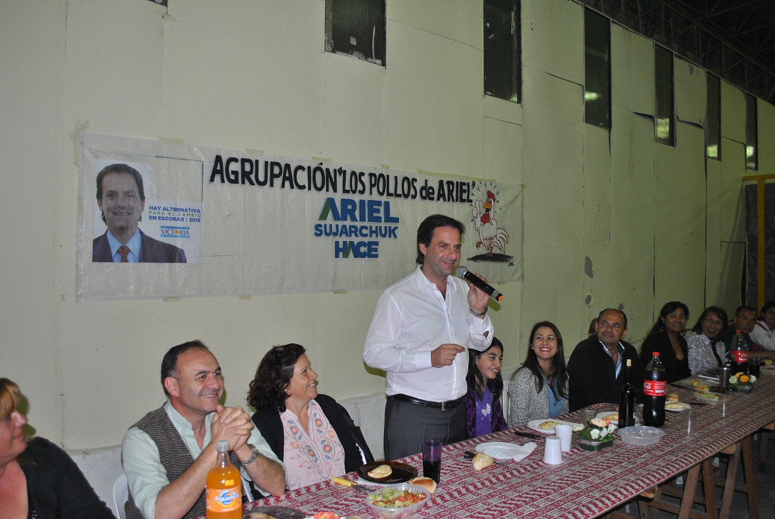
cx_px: 388
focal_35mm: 30
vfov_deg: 43.7
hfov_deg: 61.9
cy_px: 260
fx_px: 647
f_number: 3.8
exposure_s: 1/60
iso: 200
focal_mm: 20
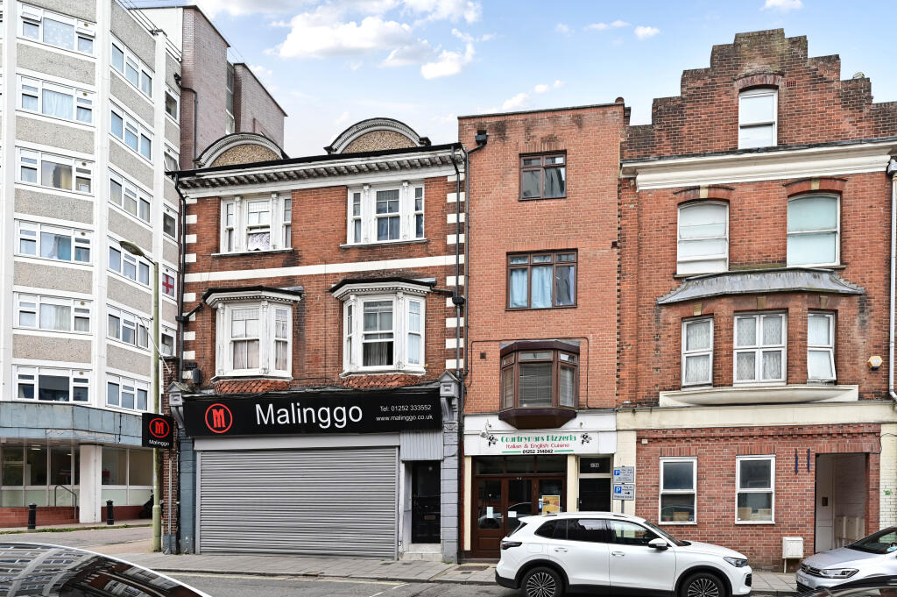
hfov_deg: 90.0
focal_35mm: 18
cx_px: 448
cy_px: 298
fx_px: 448
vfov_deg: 67.3
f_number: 5.6
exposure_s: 1/800
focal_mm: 18
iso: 400
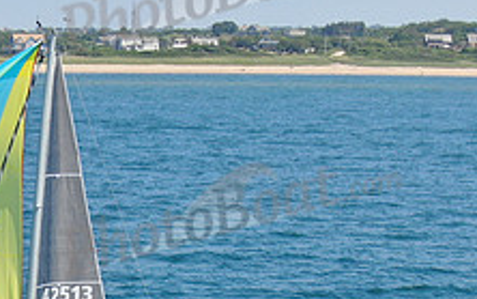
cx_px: -62
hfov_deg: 15.3
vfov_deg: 9.7
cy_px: 373
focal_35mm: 133
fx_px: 1730
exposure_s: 1/640
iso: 100
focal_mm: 8.6
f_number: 3.8
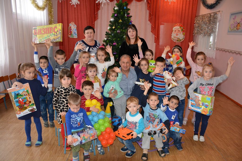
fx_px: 182
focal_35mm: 27
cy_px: 80
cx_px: 121
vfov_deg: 47.9
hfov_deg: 67.4
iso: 720
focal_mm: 18
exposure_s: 1/60
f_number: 3.5
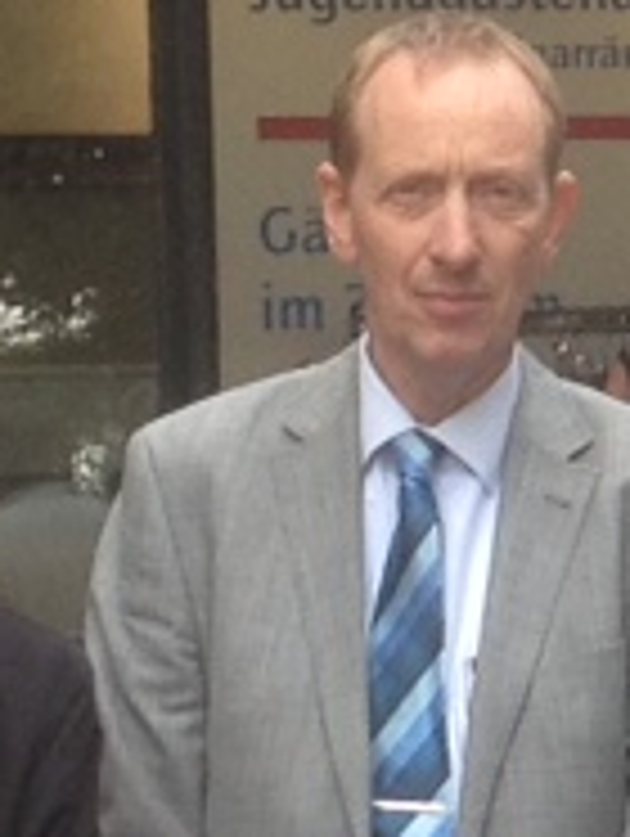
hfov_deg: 4.8
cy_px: 562
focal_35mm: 307
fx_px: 7433
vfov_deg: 6.4
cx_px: 1098
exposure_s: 1/141
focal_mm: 4.28
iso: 50
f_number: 2.4
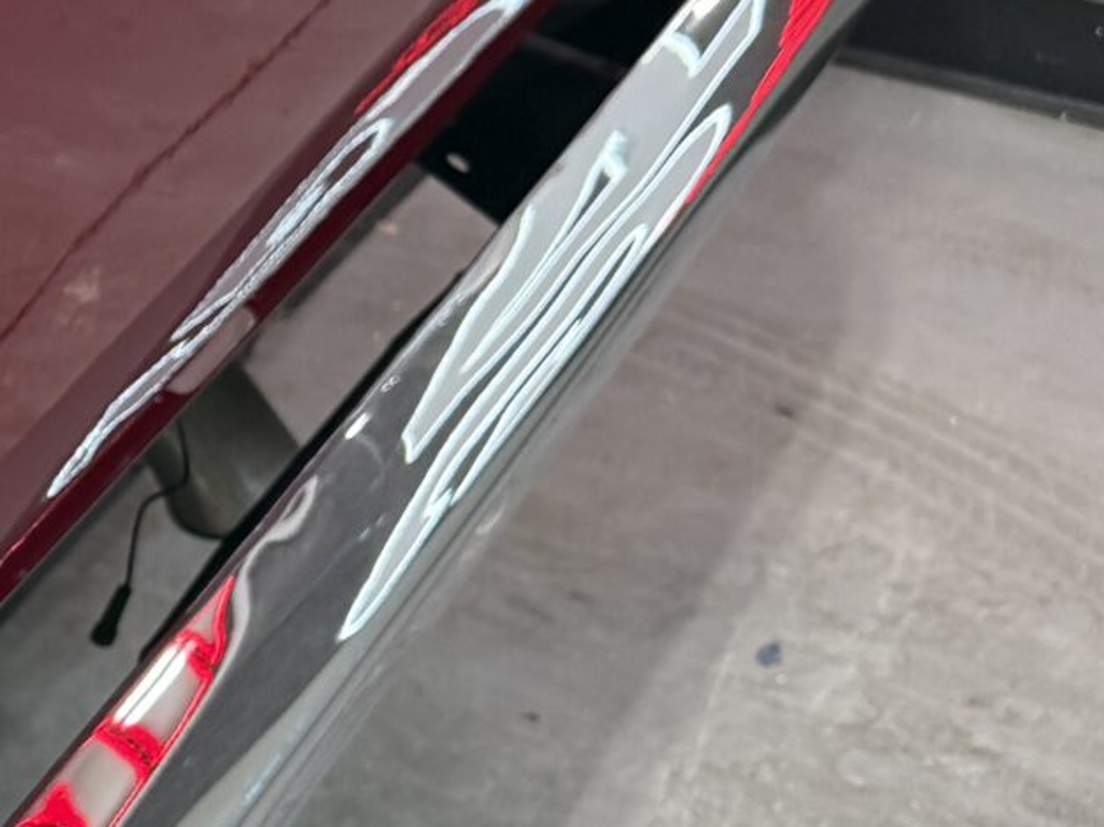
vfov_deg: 15.0
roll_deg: +0.5
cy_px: 581
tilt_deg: -34.9
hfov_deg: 16.8
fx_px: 3125
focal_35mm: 98
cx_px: -845
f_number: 1.78
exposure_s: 1/73
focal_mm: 6.76
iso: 200
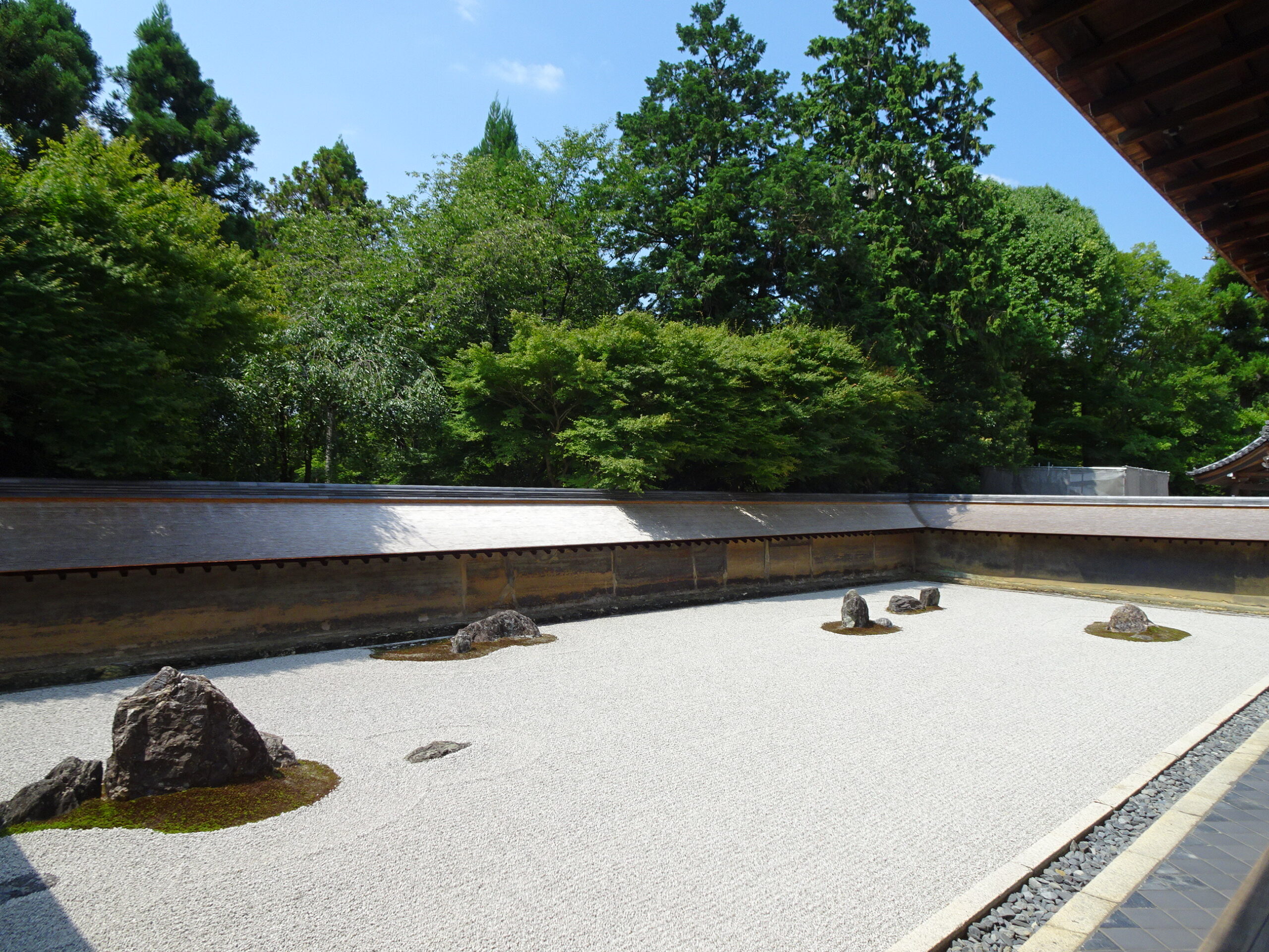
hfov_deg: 71.6
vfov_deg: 56.8
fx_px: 880
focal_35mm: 24
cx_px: 634
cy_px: 476
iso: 80
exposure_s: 1/800
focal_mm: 4.1
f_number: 3.5
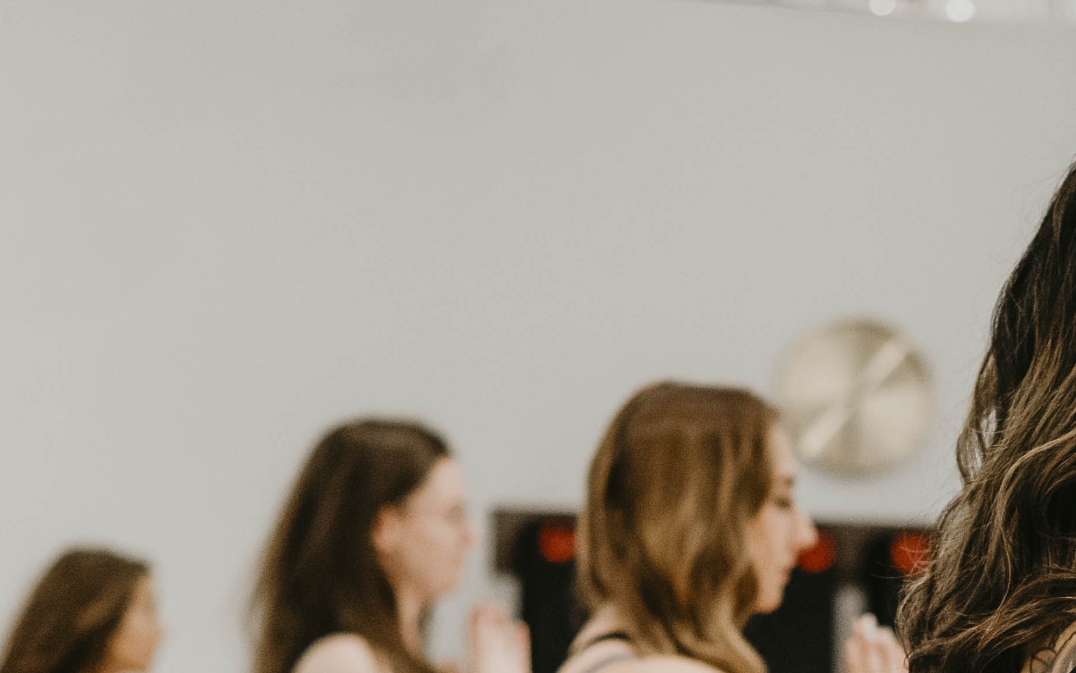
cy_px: 1013
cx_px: 1195
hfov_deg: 12.4
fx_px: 4868
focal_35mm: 166
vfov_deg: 7.8
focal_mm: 50
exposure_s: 1/200
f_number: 2.8
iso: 400
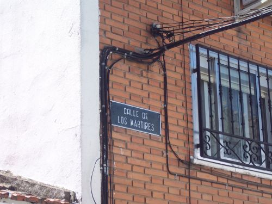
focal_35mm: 117
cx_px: 136
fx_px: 919
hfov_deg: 16.8
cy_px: 102
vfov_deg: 12.7
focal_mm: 24
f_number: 4.8
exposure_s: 1/250
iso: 100
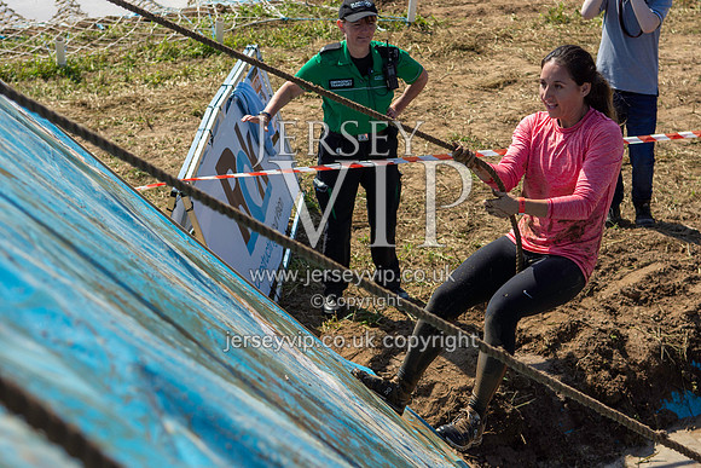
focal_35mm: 67
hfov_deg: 30.1
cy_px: 207
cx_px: 391
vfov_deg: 20.3
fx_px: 1304
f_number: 4
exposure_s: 1/4000
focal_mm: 40
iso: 100
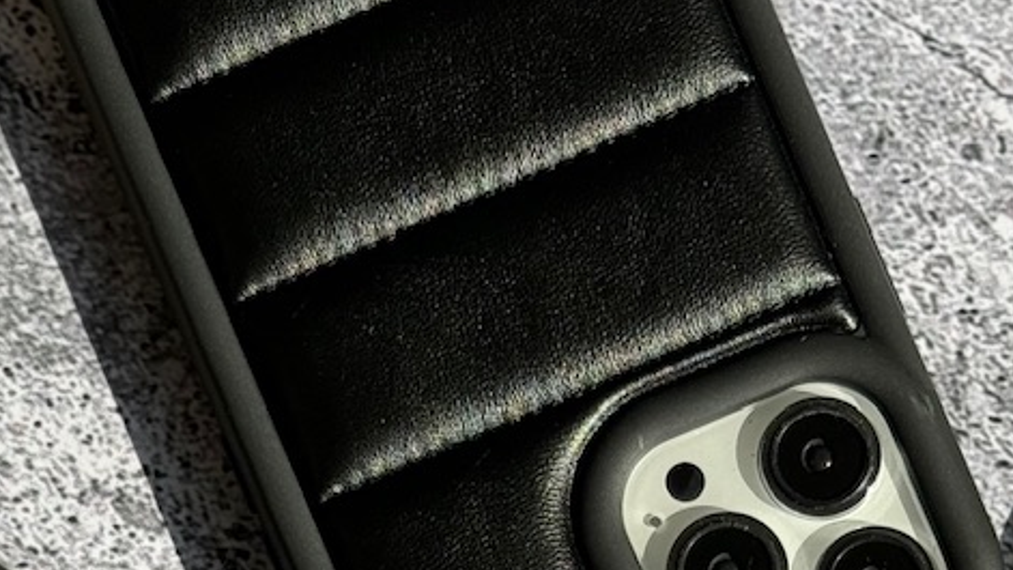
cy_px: 1007
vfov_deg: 8.3
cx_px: 422
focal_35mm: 142
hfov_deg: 15.1
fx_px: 3814
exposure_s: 1/2331
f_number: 1.78
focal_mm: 6.86
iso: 64
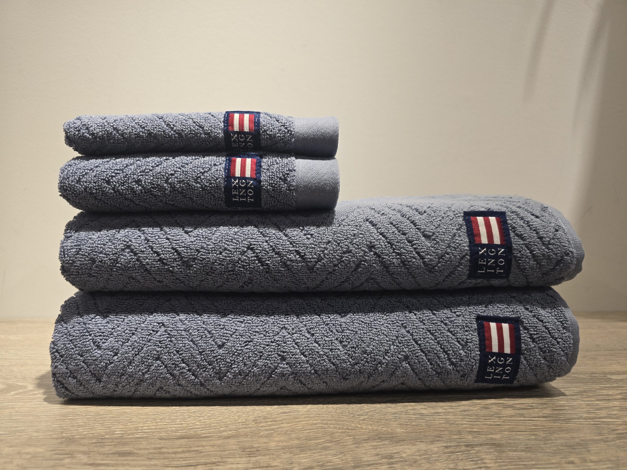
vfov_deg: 58.9
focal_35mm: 23
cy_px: 235
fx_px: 417
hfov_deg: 73.9
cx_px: 314
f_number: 1.7
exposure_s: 1/100
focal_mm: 6.3
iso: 50
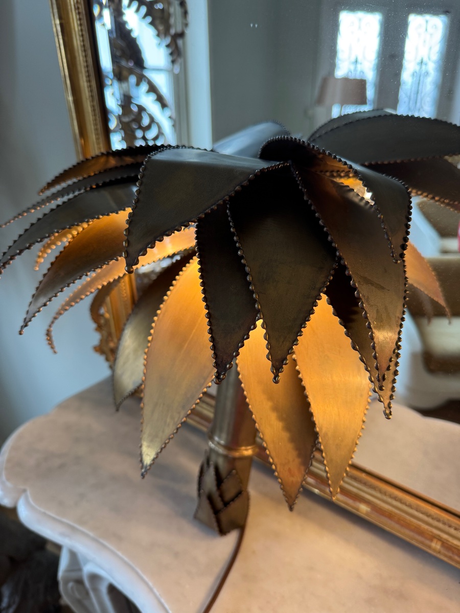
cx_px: 230
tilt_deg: -30.0
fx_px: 425
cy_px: 306
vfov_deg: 71.6
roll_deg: +3.7
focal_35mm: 24
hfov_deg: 56.8
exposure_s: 1/100
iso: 125
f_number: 1.78
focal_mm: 6.76
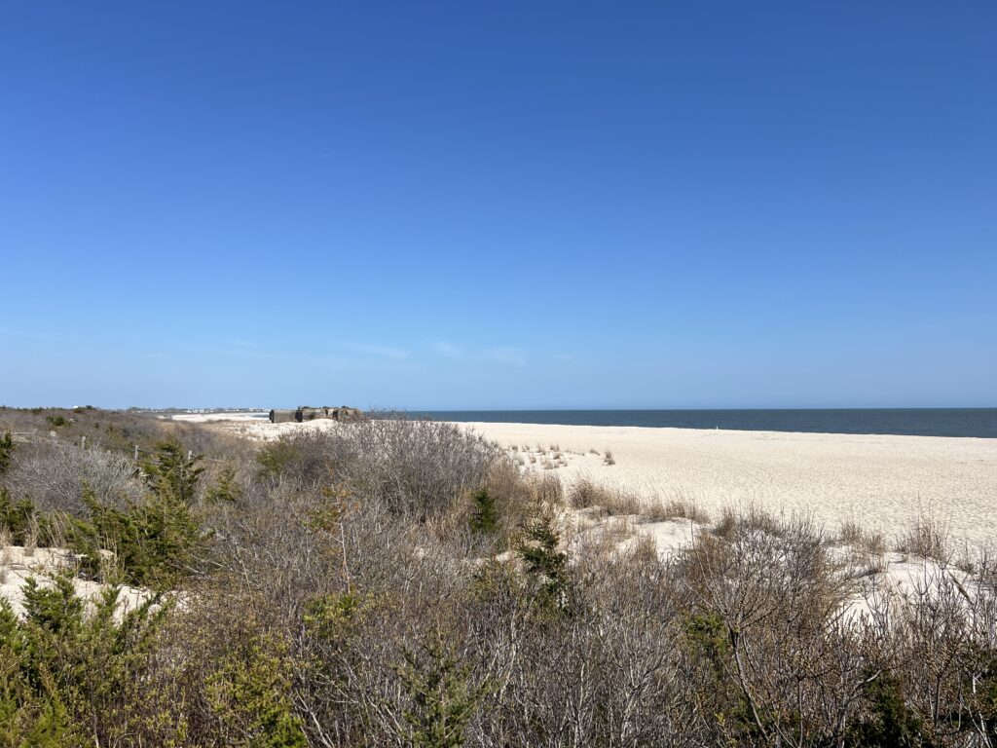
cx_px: 498
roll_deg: +0.6
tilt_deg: +1.4
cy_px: 374
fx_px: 749
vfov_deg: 53.1
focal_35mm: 26
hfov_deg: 67.3
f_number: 1.5
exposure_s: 1/6211
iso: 50
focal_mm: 5.7
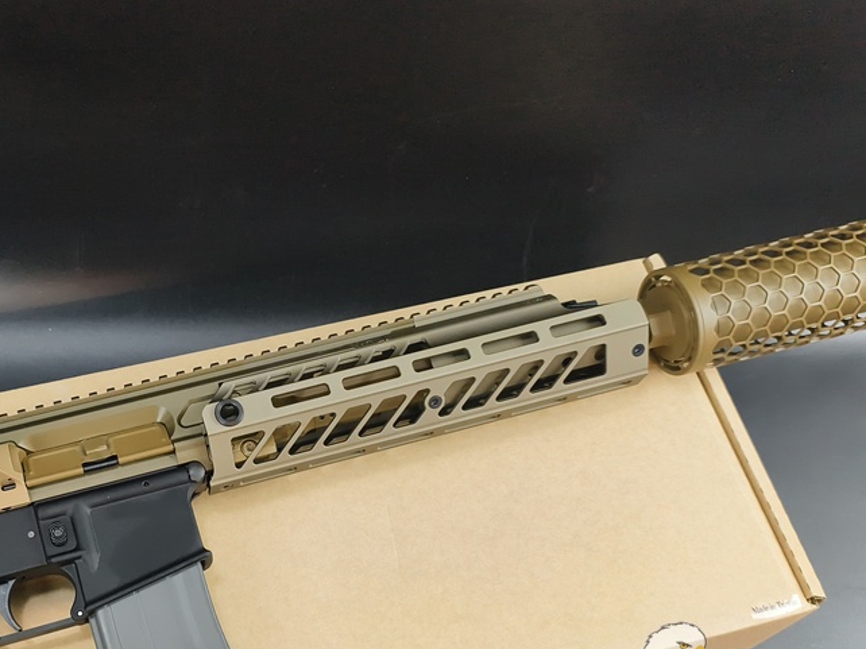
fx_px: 1075
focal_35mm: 43
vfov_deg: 33.0
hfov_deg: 42.2
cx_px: 194
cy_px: 476
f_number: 1.57
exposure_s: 1/60
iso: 412
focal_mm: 6.54
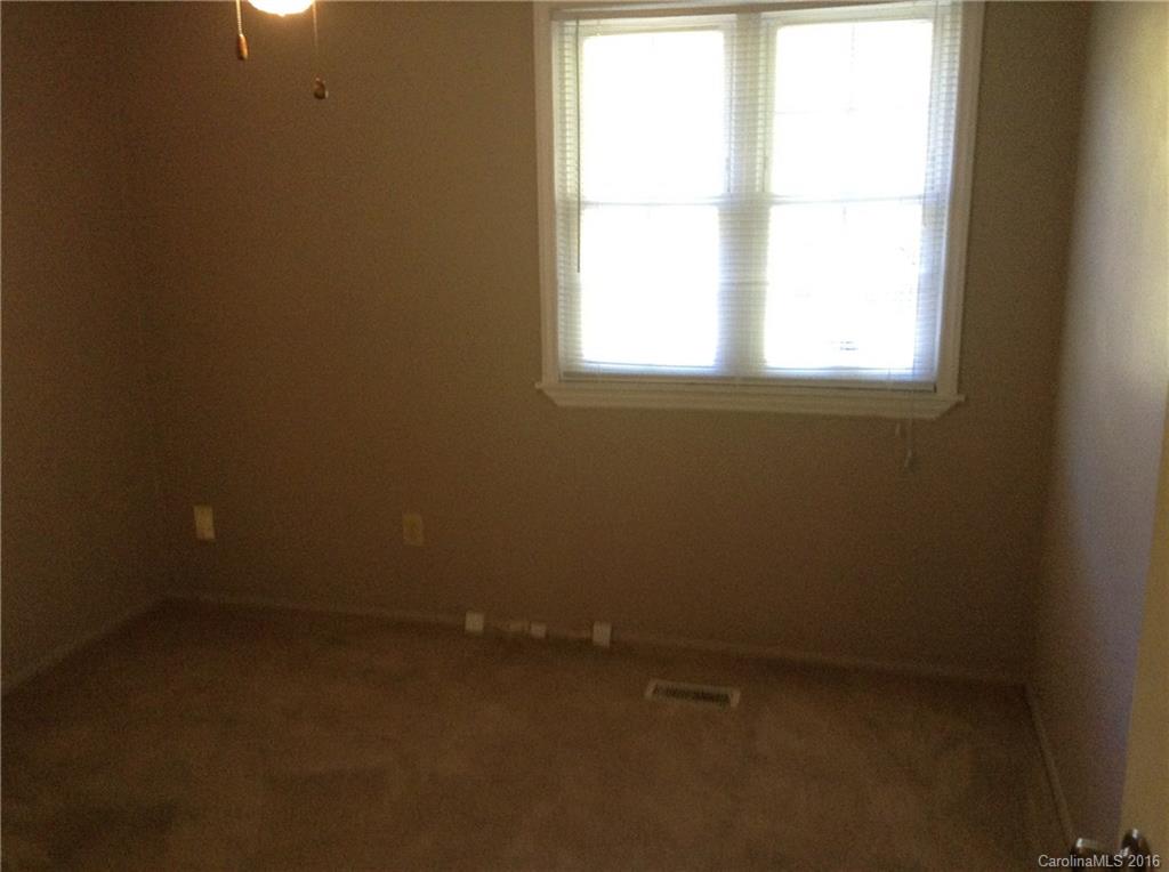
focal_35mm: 33
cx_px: 584
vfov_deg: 42.8
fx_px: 1112
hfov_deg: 55.4
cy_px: 436
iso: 200
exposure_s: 1/25
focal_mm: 3.3
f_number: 2.4
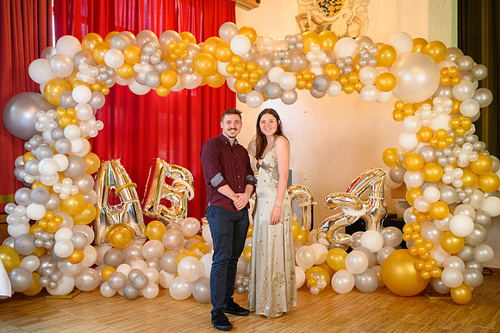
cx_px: 250
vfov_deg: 37.8
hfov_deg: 54.5
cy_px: 166
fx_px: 486
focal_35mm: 35
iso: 1250
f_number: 3.5
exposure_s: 1/100
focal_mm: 35
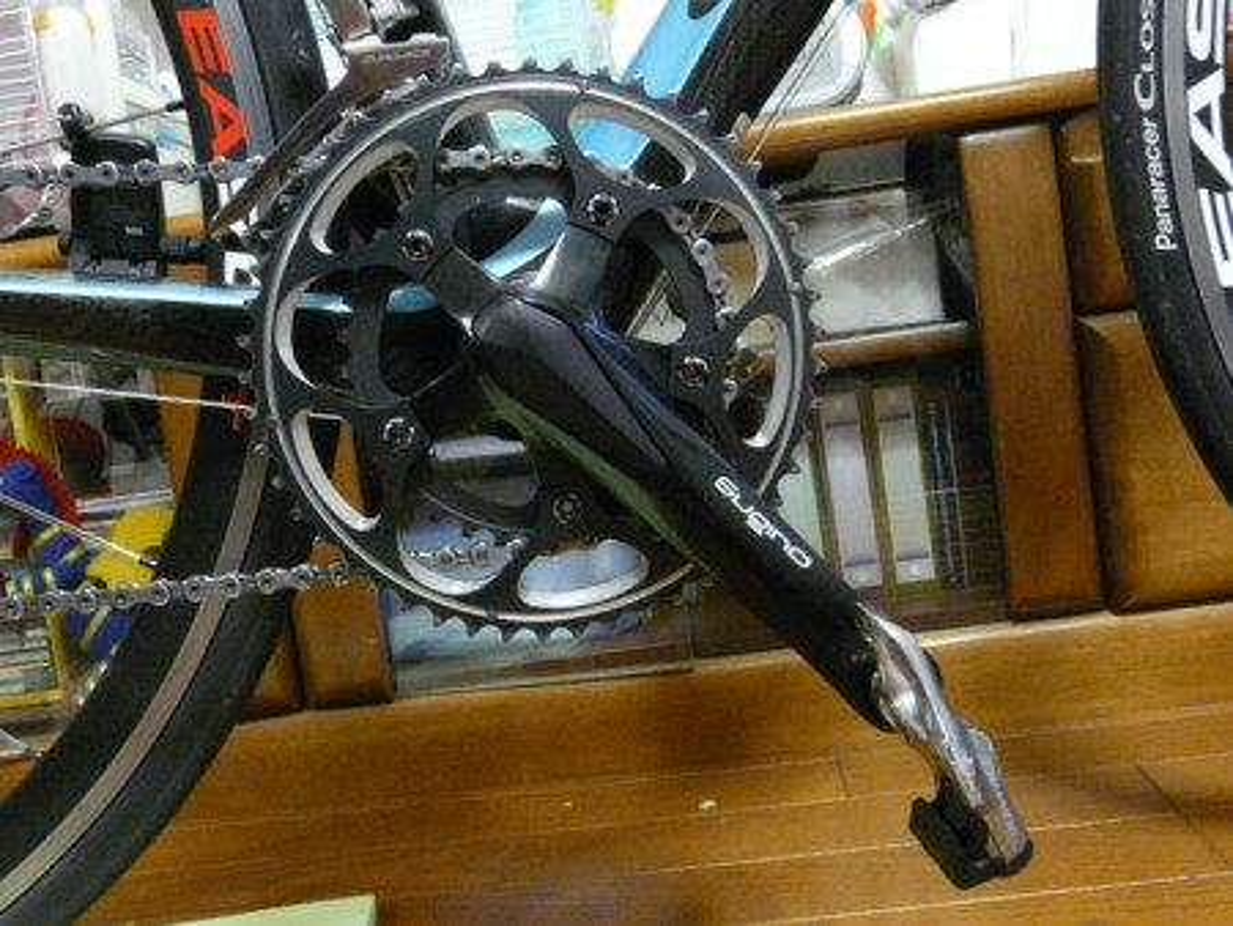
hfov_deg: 51.3
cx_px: 616
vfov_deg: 39.7
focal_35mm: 36
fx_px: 1283
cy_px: 463
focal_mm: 4.6
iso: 800
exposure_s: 1/15
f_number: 2.8
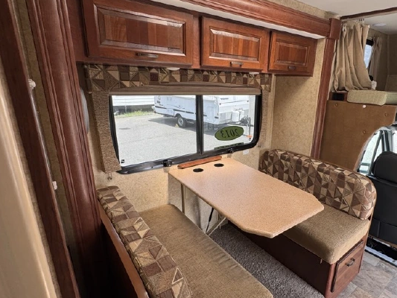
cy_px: 155
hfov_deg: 78.1
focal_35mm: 21
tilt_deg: -18.7
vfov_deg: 63.4
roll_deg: -4.2
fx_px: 241
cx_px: 237
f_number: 2.2
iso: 40
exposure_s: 1/100
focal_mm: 2.22
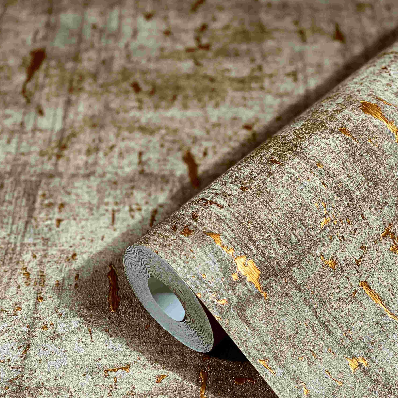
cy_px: 246
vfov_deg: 27.6
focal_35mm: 62
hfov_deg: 27.7
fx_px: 806
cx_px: 200
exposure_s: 1/161
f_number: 2
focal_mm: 6
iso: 20
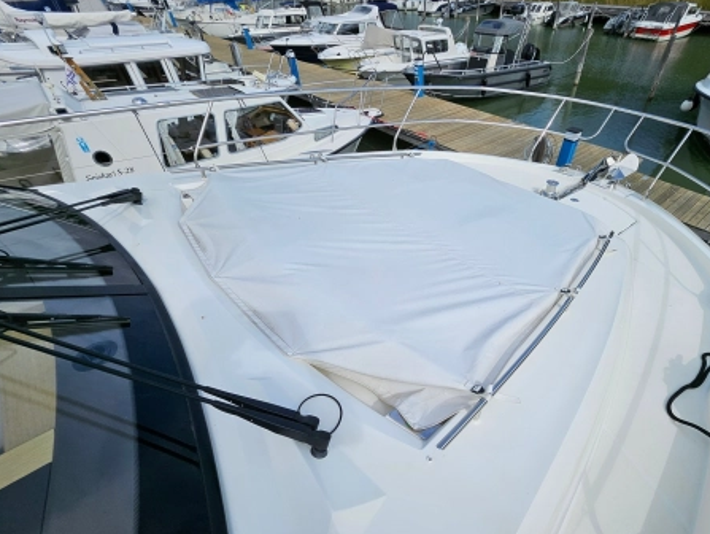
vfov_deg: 77.3
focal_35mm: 16
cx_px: 427
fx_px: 328
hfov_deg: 93.2
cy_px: 320
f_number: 2.2
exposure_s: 1/3024
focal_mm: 1.74
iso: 32
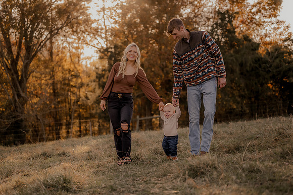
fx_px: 449
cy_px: 107
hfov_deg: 36.1
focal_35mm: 55
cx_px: 132
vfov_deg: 24.6
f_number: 1.8
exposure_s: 1/1250
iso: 250
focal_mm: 50
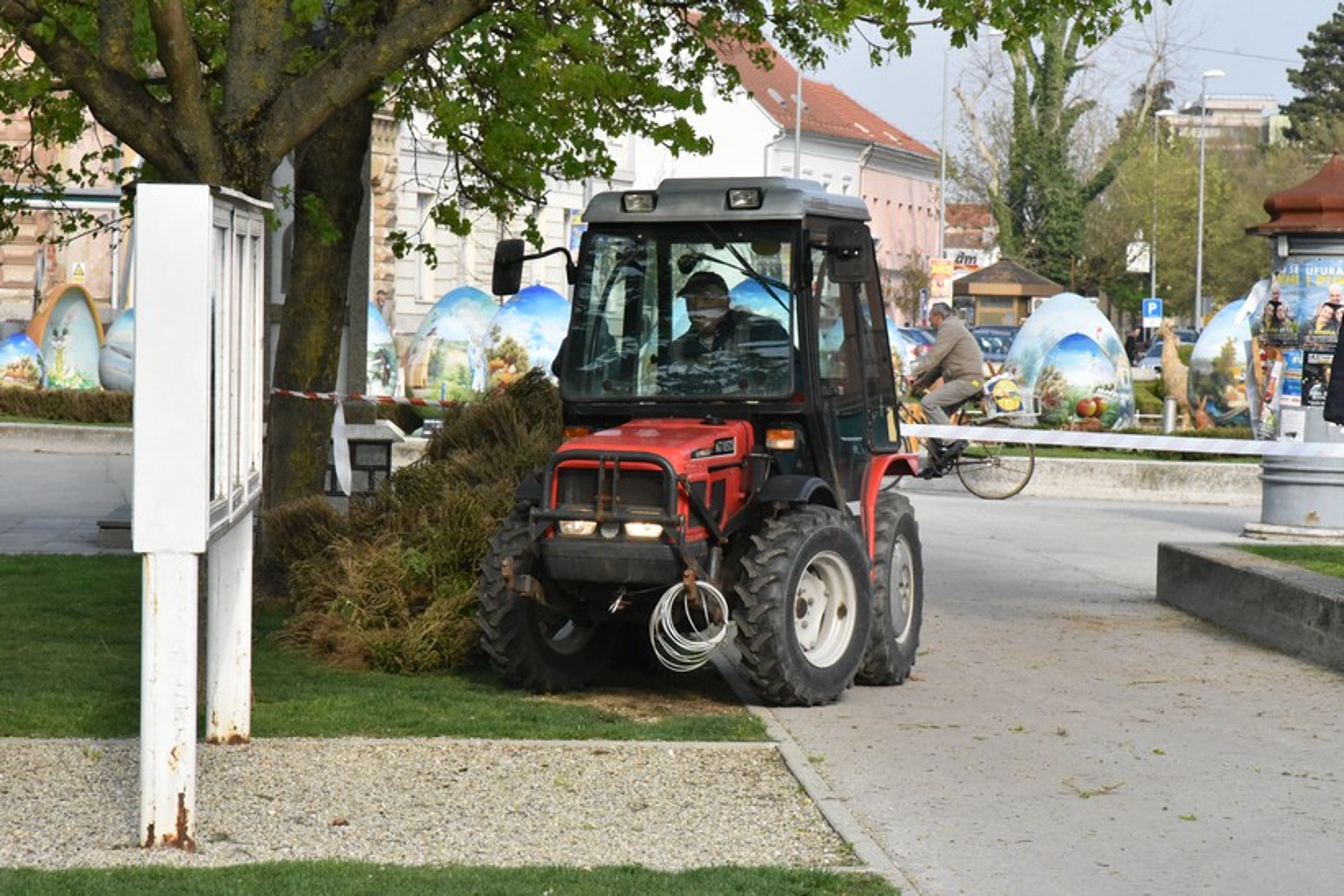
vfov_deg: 11.4
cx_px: 672
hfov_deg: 17.1
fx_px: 4480
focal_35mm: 120
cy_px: 448
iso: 8000
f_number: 14
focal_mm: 120
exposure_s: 1/3200
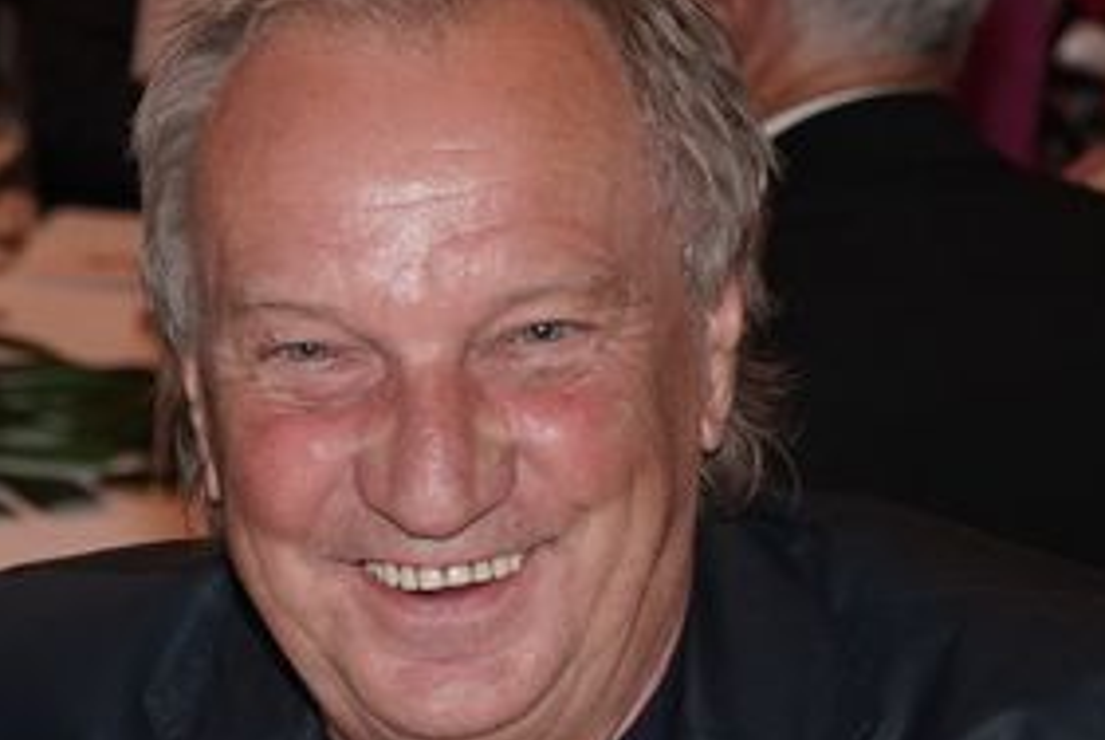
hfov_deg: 9.5
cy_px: 779
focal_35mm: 209
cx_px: -606
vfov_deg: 6.6
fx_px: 6422
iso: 1600
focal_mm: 49
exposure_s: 1/80
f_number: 4.5
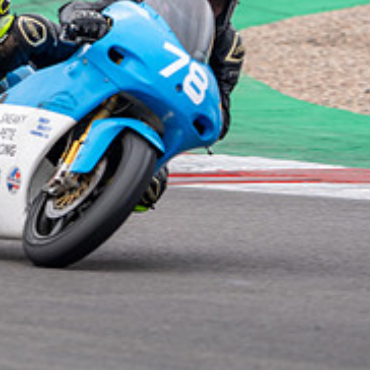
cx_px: -234
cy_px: -22
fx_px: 9396
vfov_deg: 2.3
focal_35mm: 777
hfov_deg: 2.3
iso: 200
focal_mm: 271
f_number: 4.5
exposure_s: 1/500
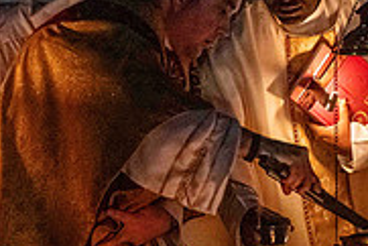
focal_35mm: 192
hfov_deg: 10.7
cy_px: 176
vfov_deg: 7.2
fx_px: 1964
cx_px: 246
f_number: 6.3
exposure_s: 1/40
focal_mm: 60
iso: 8000
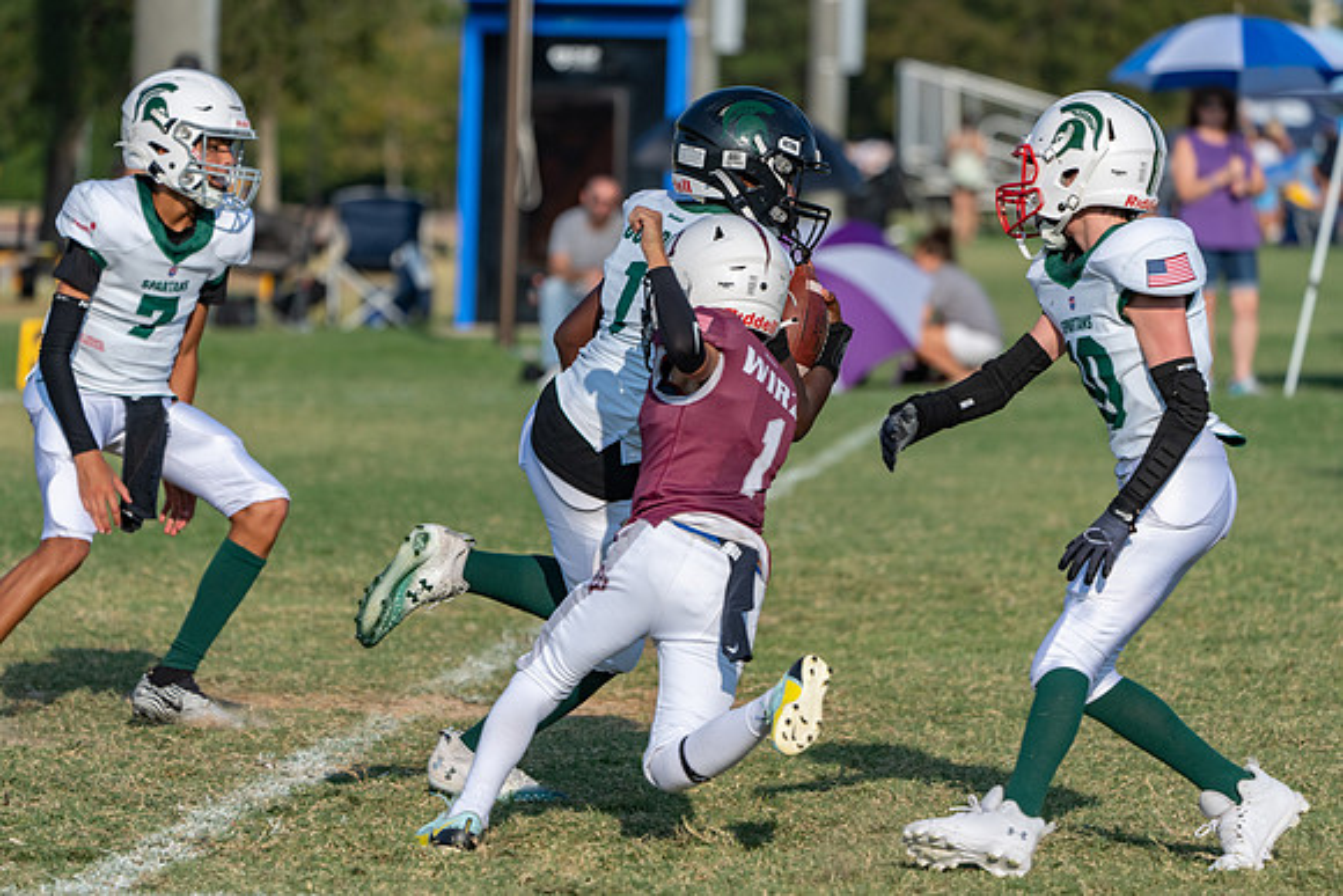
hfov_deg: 7.7
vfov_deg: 5.1
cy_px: 448
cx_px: 672
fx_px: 10021
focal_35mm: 269
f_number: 5.6
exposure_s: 1/2000
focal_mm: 262
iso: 320
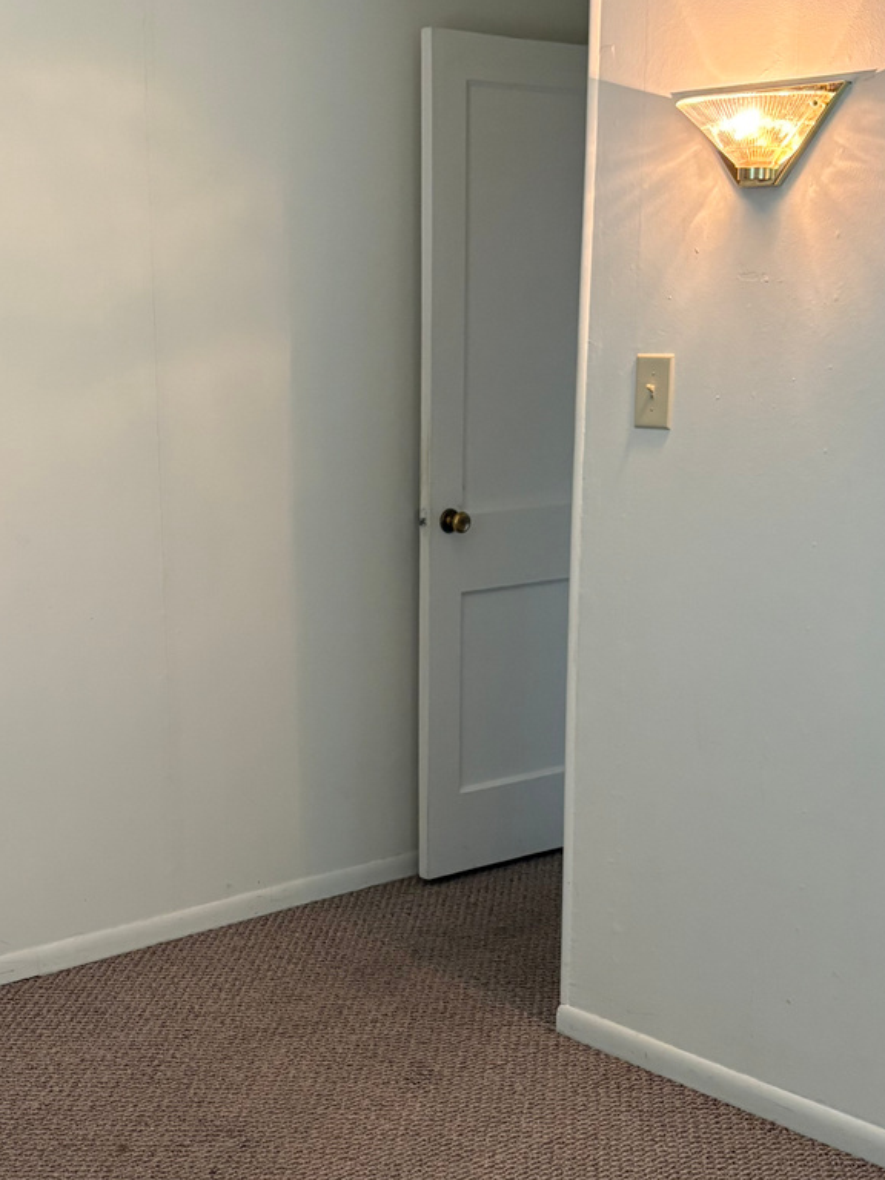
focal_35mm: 52
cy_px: 756
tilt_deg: -13.3
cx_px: 355
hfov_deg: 28.0
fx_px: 1773
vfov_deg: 36.6
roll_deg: +0.1
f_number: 1.6
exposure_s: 1/60
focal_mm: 5.96
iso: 250
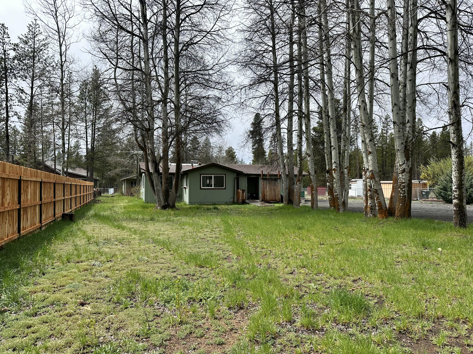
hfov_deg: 71.6
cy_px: 177
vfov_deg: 56.8
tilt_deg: +2.2
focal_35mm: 24
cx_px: 236
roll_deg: +0.3
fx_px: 328
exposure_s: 1/3861
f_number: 1.78
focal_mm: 6.86
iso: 80
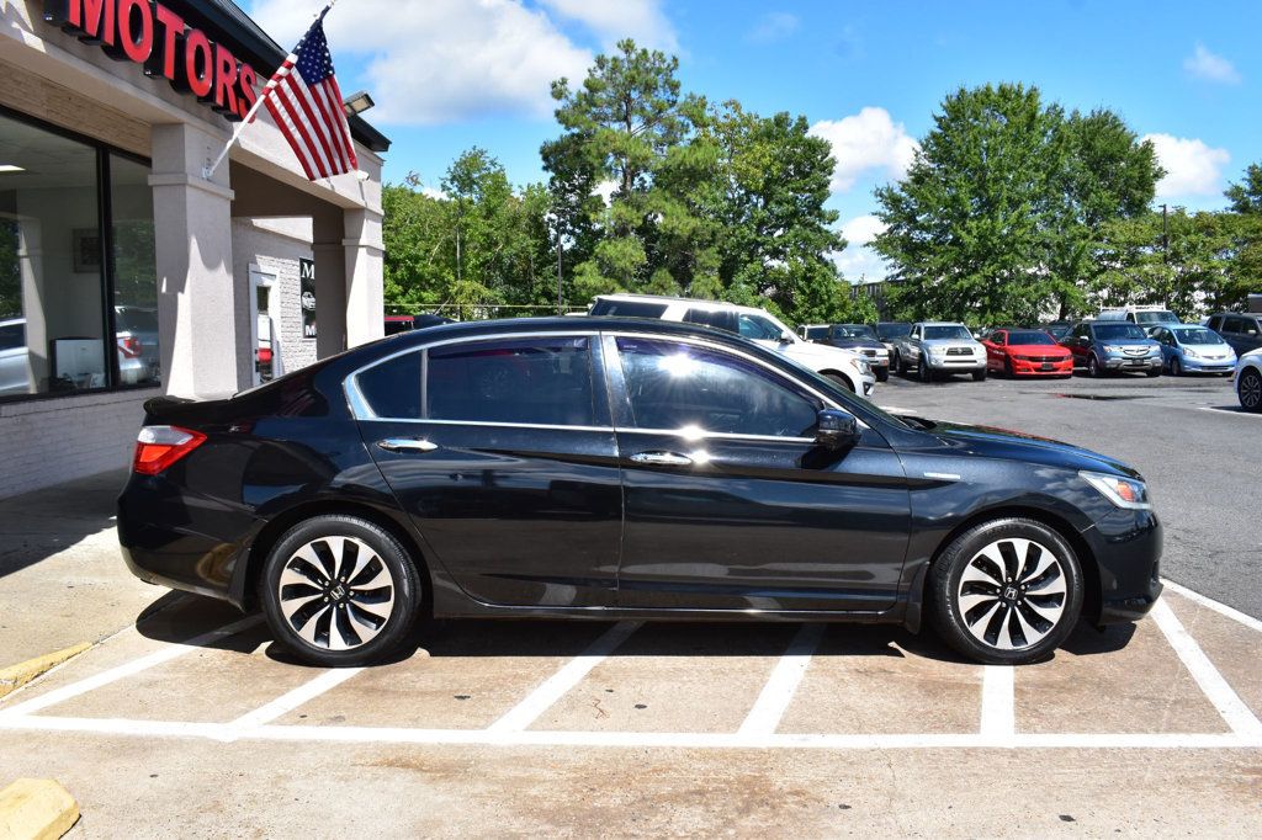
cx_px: 631
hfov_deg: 61.9
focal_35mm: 30
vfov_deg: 43.6
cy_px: 420
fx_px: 1051
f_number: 11
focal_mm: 20
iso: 400
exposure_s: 1/500
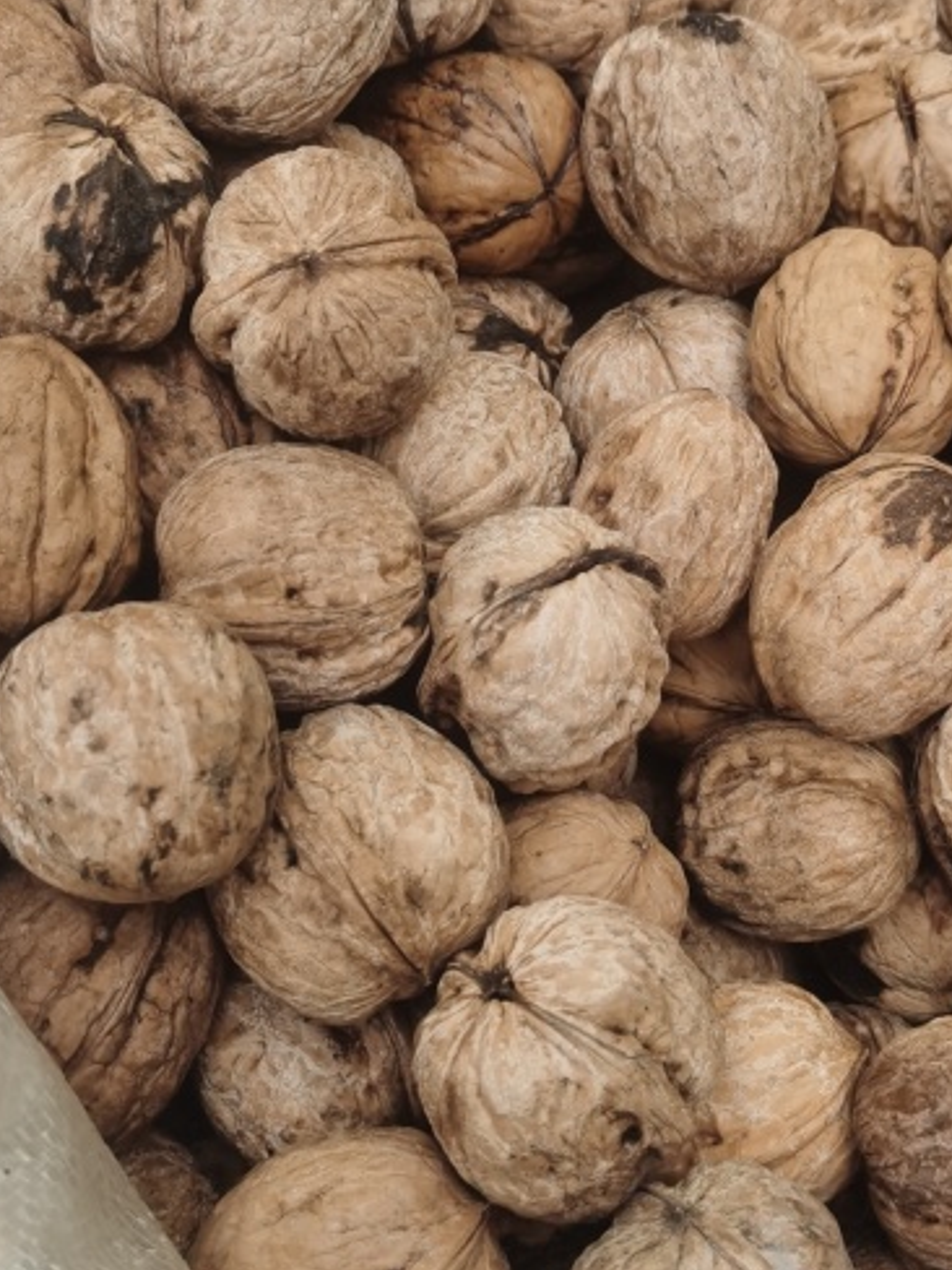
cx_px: 546
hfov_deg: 24.8
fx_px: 2163
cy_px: 592
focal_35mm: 59
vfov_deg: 32.7
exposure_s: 1/388
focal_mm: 5.58
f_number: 1.8
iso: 50
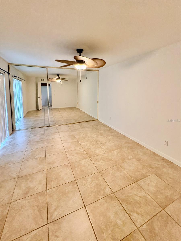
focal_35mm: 14
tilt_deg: -10.8
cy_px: 120
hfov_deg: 85.7
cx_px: 90
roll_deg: -0.3
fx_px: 98
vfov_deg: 102.1
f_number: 2.2
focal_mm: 2.22
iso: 500
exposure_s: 1/120
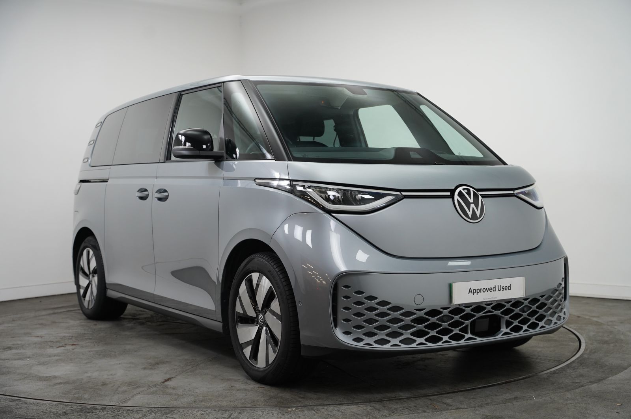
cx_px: 316
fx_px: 800
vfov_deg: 29.4
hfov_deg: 43.0
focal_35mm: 46
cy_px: 210
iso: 1250
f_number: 4
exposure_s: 1/160
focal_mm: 45.7
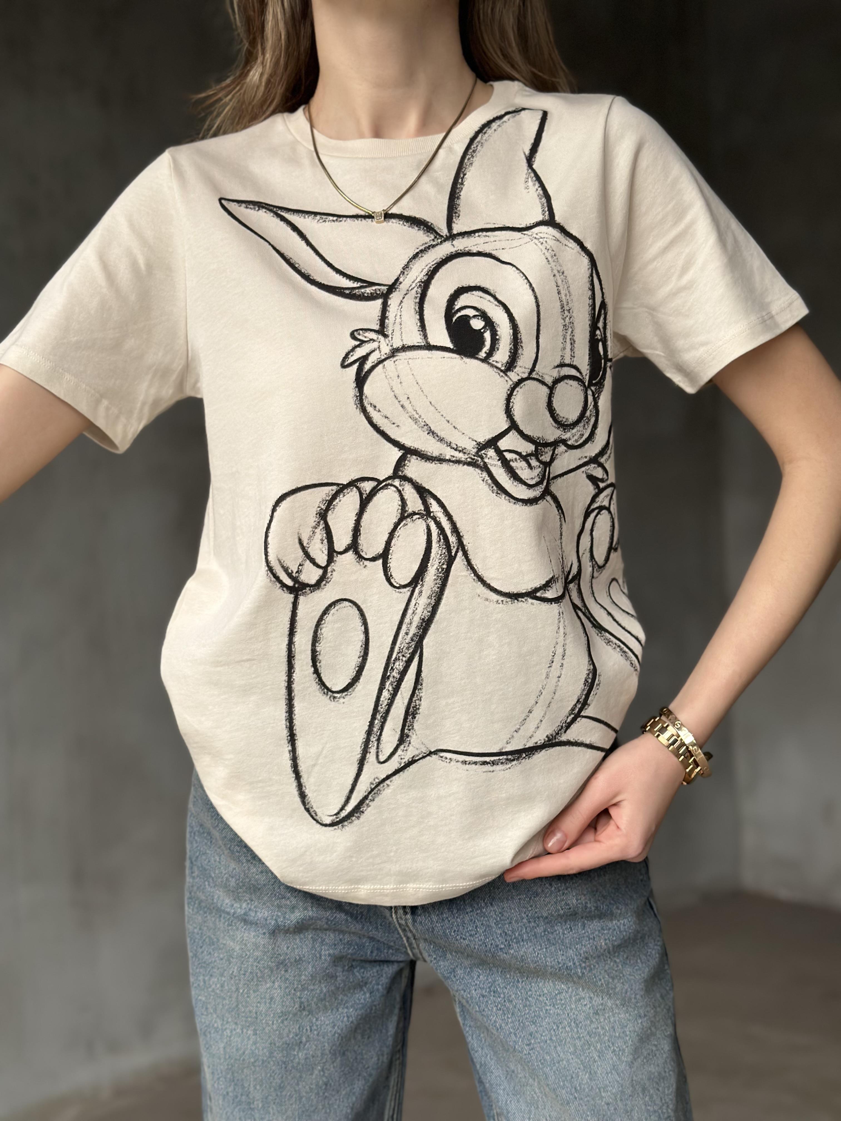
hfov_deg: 30.3
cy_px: 560
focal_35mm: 48
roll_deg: +0.8
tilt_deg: -3.0
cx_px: 420
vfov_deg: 39.7
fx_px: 1555
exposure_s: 1/99
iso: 125
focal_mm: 6.86
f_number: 1.78
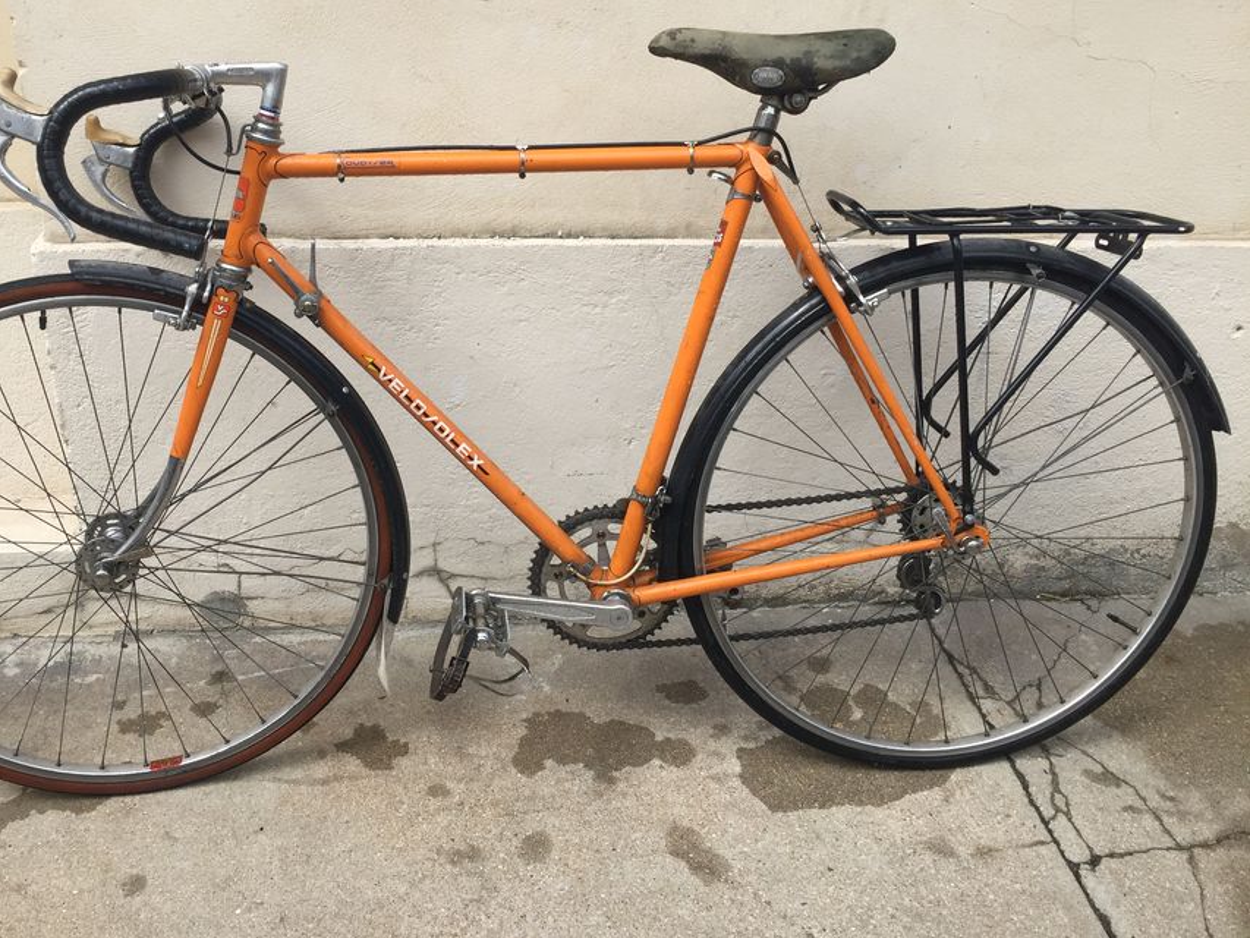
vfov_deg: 41.7
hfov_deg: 53.7
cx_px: 520
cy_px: 409
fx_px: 1228
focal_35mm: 34
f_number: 2.2
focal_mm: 4.15
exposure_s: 1/1014
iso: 32
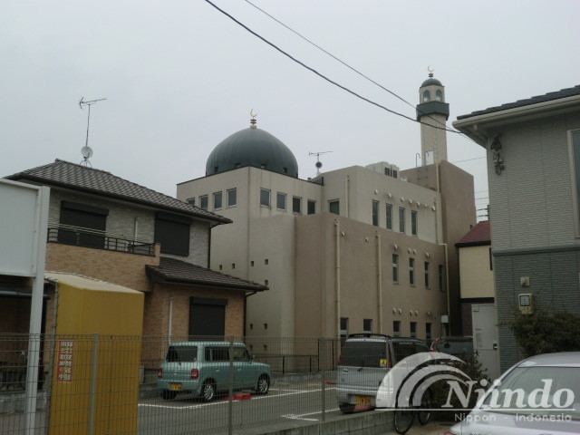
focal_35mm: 38
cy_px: 218
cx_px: 290
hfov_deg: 49.0
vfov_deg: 37.7
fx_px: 637
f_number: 3.9
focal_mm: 6.9
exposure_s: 1/400
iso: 50
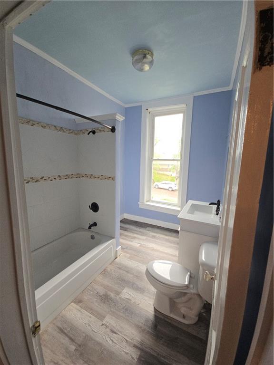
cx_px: 137
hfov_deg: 89.9
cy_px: 182
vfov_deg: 106.2
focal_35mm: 13
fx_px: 137
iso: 64
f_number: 2.2
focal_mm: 2.2
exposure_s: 1/60
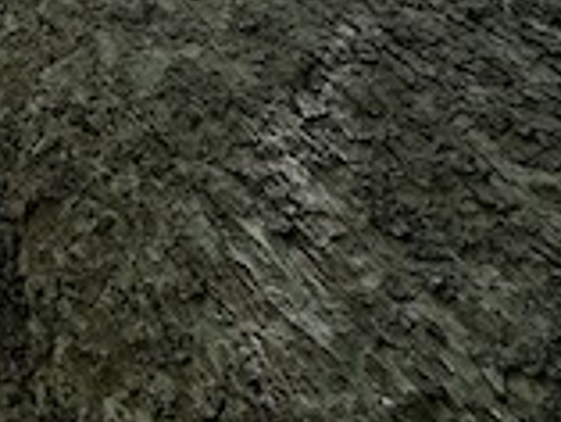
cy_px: -283
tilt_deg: +67.9
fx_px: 1054
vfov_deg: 18.7
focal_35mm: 65
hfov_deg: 23.5
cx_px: -289
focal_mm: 2.22
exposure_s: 1/213
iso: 40
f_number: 2.2
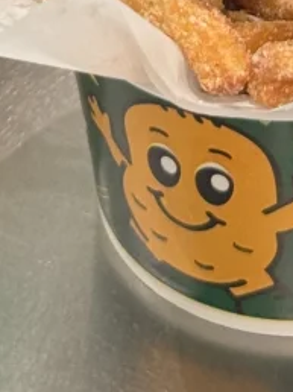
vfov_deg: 6.8
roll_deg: +1.5
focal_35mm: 268
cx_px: 249
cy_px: -684
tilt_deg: -29.9
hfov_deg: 5.5
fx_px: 3030
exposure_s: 1/100
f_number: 1.78
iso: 125
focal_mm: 6.76
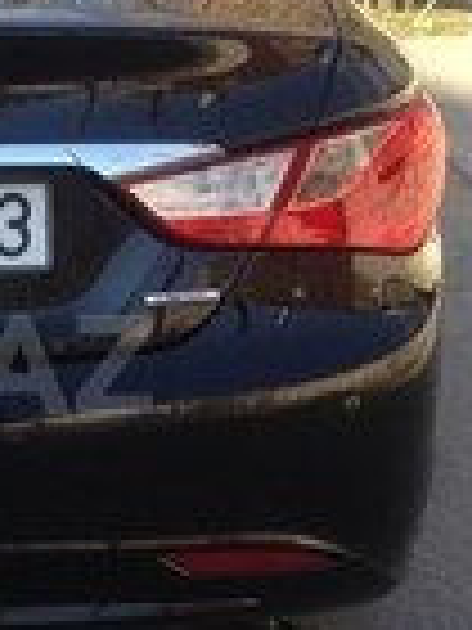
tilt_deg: -16.0
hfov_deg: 12.2
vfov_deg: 16.8
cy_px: 364
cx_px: -193
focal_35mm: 117
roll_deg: -1.0
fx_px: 2127
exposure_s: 1/433
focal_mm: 4.12
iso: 50
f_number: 2.4
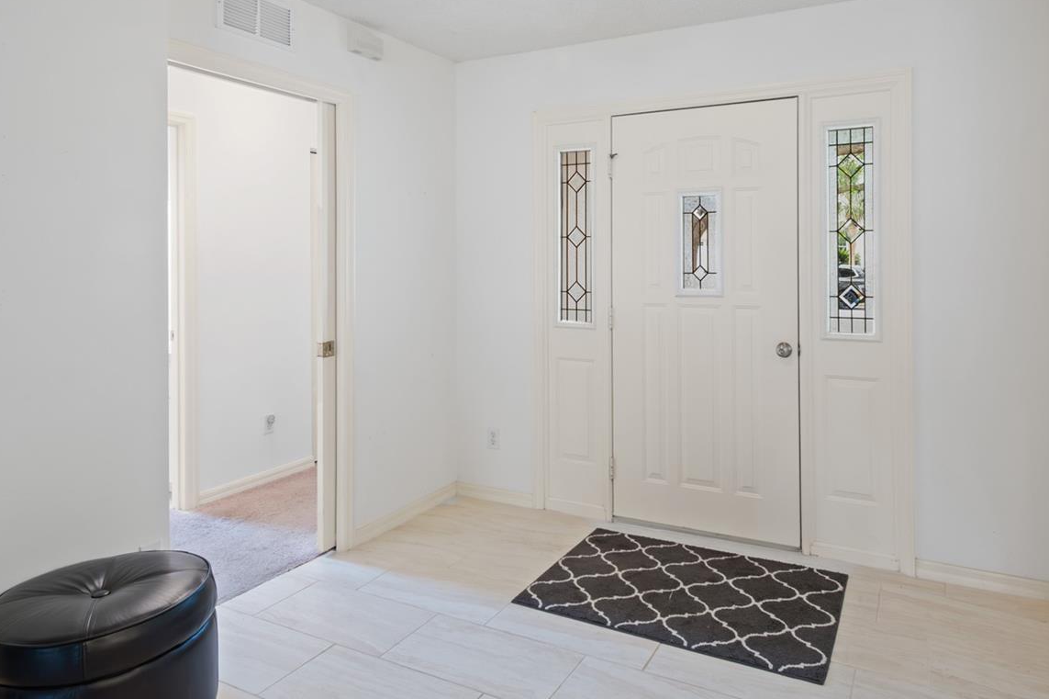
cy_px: 262
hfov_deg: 80.8
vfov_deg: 58.7
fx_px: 612
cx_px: 597
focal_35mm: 21
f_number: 9
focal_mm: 10
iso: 250
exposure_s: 1/2.5
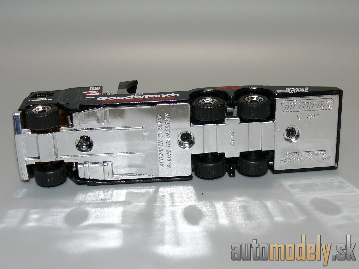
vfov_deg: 24.0
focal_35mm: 61
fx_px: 633
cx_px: 180
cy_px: 134
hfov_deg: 31.7
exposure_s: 1/30
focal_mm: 10.1
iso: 100
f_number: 4
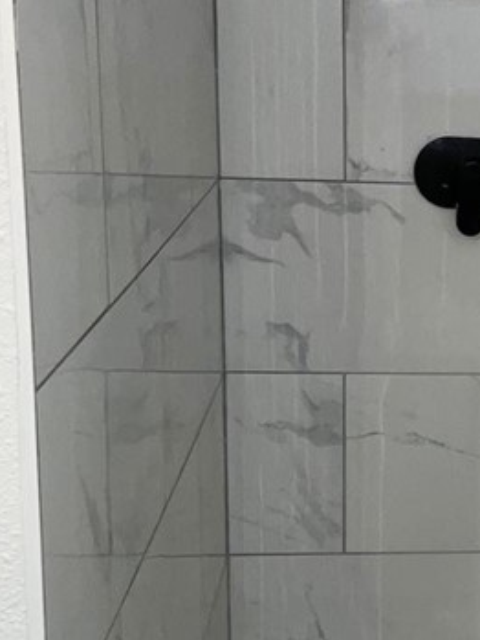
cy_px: 376
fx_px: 1571
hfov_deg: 16.4
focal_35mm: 85
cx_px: 625
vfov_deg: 23.0
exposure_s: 1/60
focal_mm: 3
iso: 40
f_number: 1.8
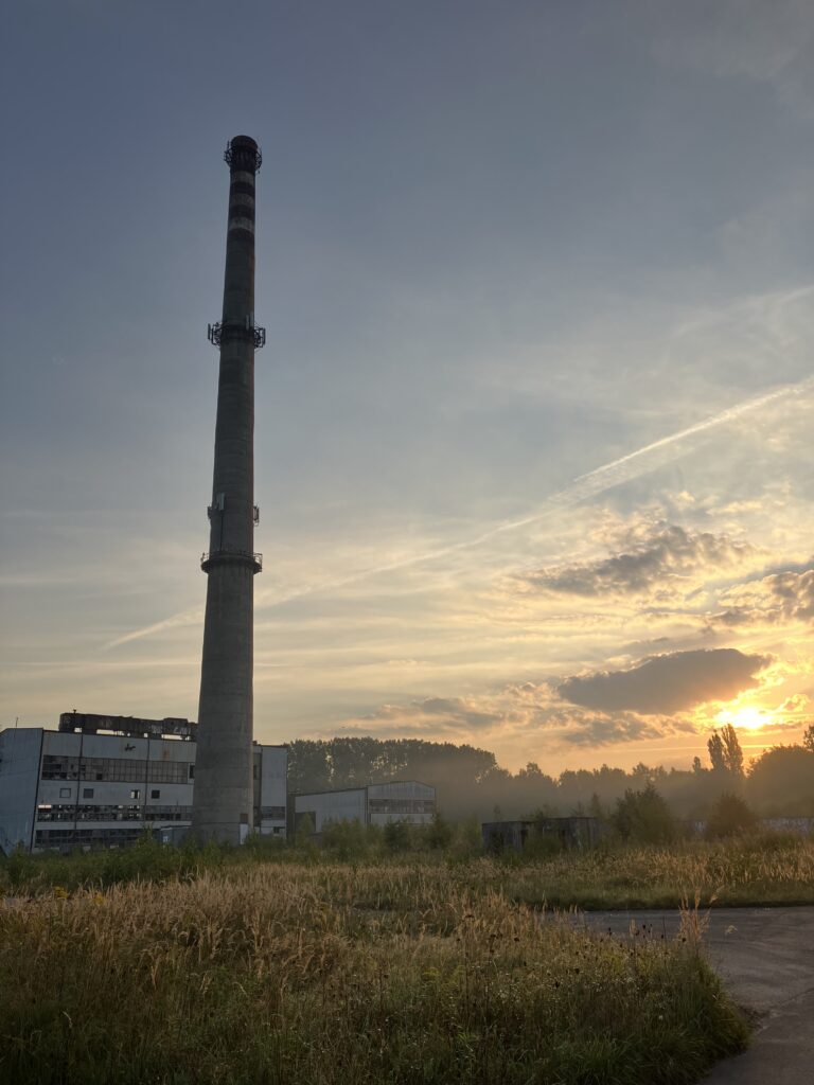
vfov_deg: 63.4
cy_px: 542
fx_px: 878
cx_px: 407
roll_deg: +1.5
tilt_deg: +18.9
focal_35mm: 28
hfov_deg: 49.7
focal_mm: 3.99
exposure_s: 1/771
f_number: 1.8
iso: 32
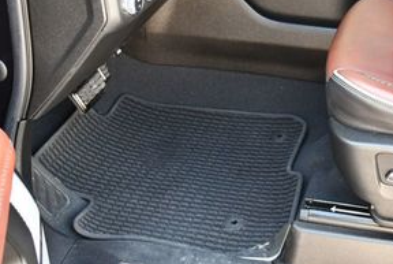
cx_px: 315
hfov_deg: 24.9
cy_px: -21
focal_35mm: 80
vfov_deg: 16.6
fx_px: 875
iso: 800
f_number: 3.5
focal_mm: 18
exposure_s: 1/160
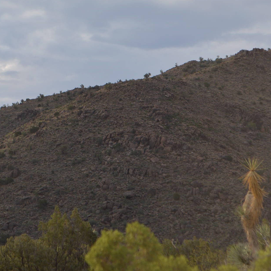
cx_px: 83
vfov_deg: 10.3
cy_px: 139
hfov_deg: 10.3
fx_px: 1497
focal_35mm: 169
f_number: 8
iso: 100
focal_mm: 55
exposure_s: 1/200
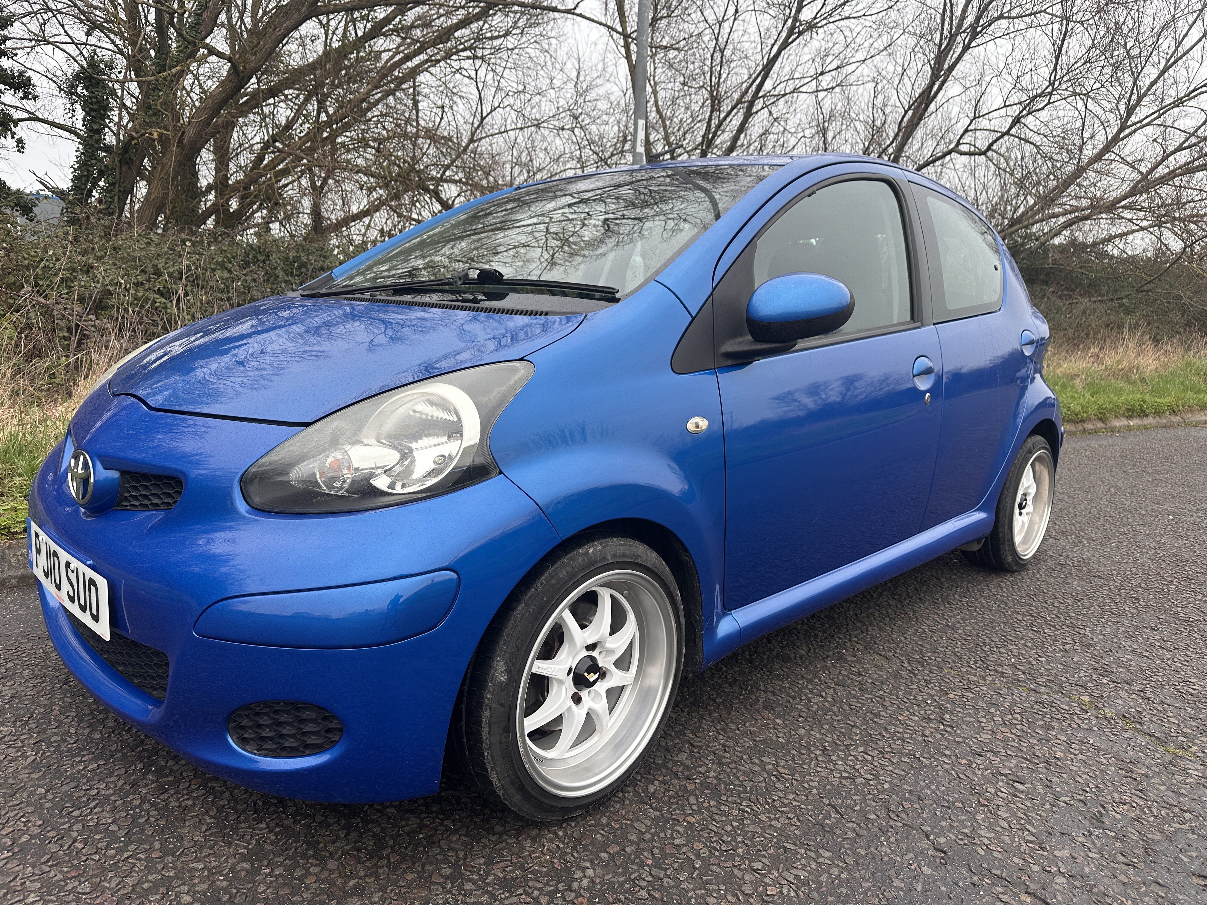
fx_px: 837
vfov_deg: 56.8
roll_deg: -2.0
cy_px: 452
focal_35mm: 24
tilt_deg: -11.7
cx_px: 604
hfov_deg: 71.6
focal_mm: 6.86
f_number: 1.78
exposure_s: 1/198
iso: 64
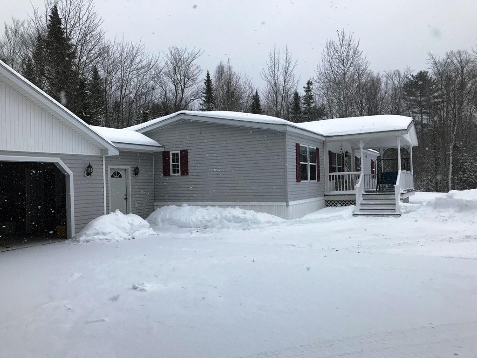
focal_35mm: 28
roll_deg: +0.7
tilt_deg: +2.5
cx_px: 238
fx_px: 386
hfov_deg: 63.4
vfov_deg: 49.7
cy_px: 179
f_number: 1.8
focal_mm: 3.99
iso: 20
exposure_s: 1/1429
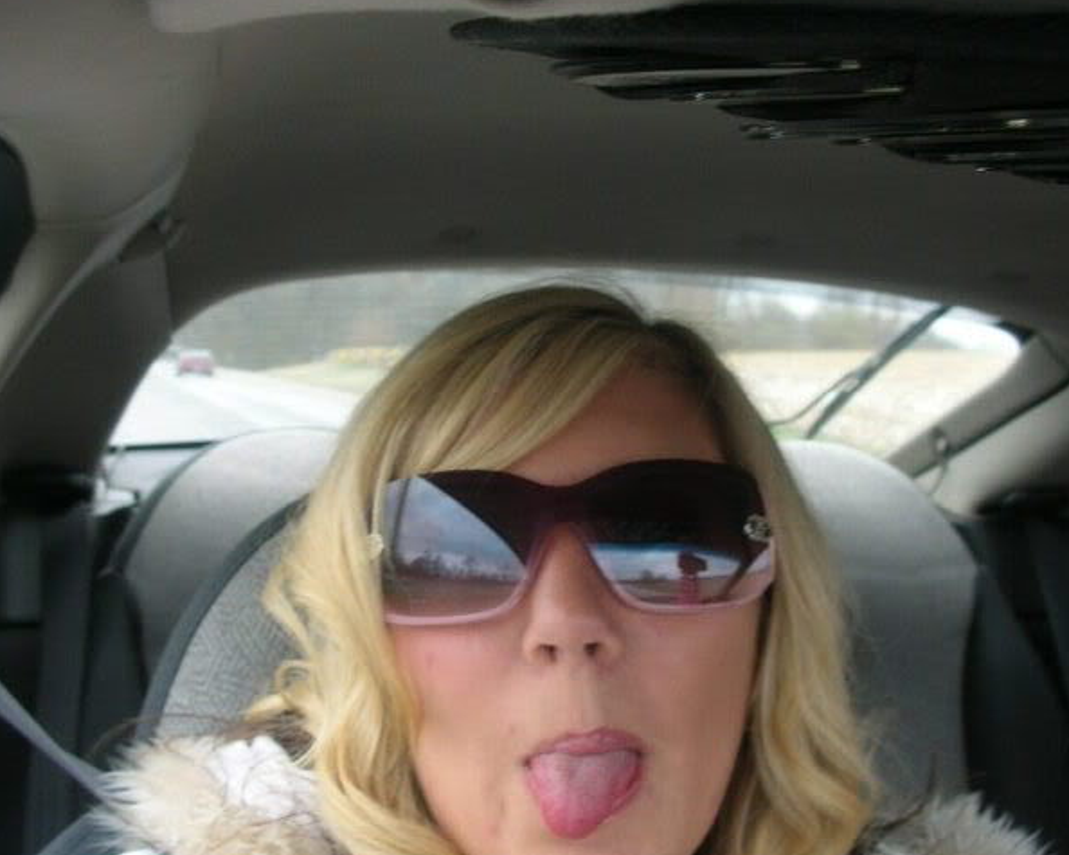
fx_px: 1455
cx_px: 533
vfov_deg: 32.7
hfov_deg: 40.3
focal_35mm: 46
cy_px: 464
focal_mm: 5.8
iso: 50
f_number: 3
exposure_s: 1/66
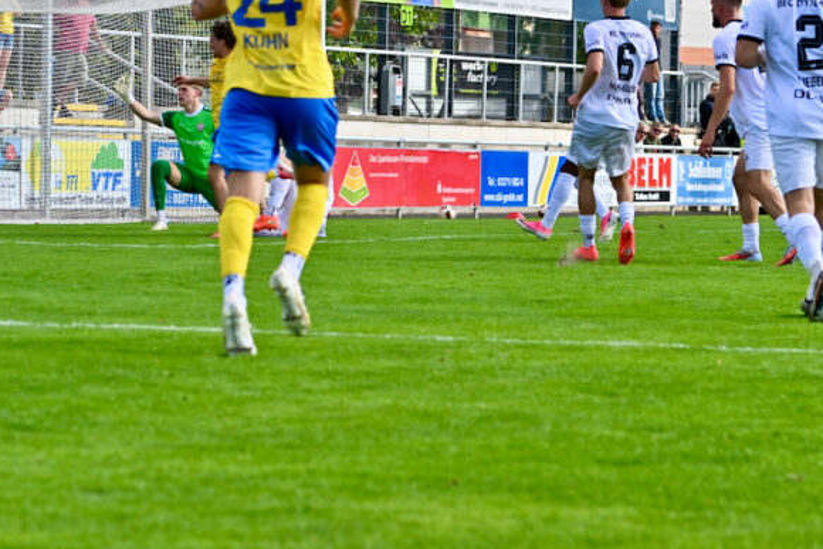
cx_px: 350
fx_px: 4116
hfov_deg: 11.4
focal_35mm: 180
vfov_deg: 7.6
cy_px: 84
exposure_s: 1/2000
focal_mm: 102
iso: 560
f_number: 4.8
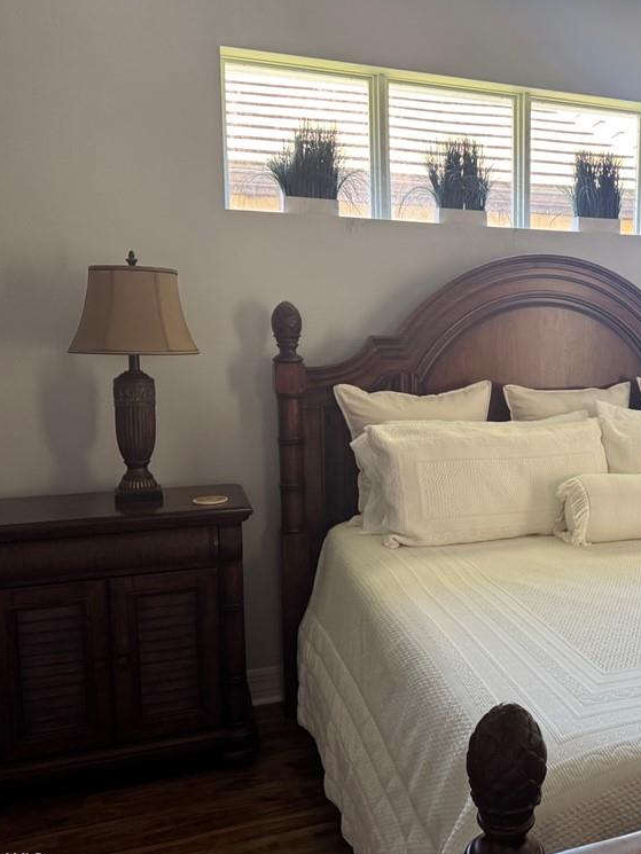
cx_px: 546
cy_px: 430
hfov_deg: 40.5
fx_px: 815
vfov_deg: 55.3
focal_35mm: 33
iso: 250
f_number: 1.78
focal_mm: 6.76
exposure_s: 1/60
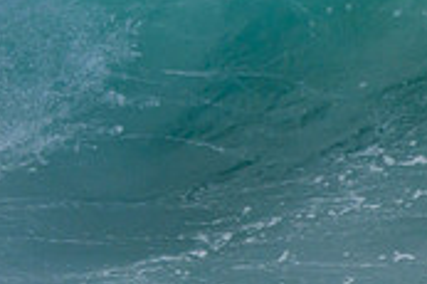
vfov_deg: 0.4
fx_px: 39720
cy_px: -147
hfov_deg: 0.6
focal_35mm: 3352
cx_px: -225
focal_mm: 1000
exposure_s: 1/2500
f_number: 11
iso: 1000
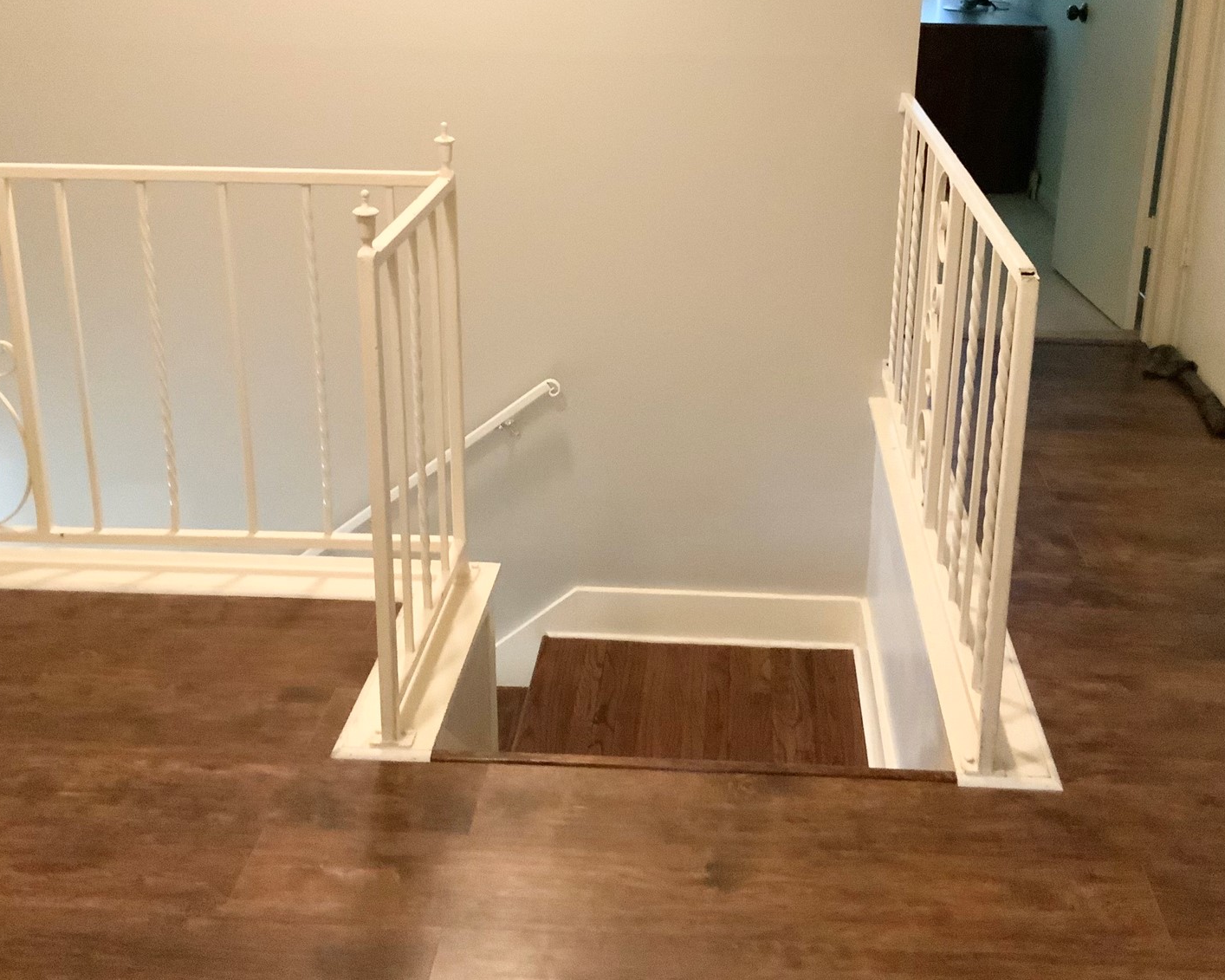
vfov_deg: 36.3
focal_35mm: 41
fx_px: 1486
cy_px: 385
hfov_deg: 44.8
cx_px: 661
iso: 500
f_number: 1.8
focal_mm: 3
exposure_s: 1/30
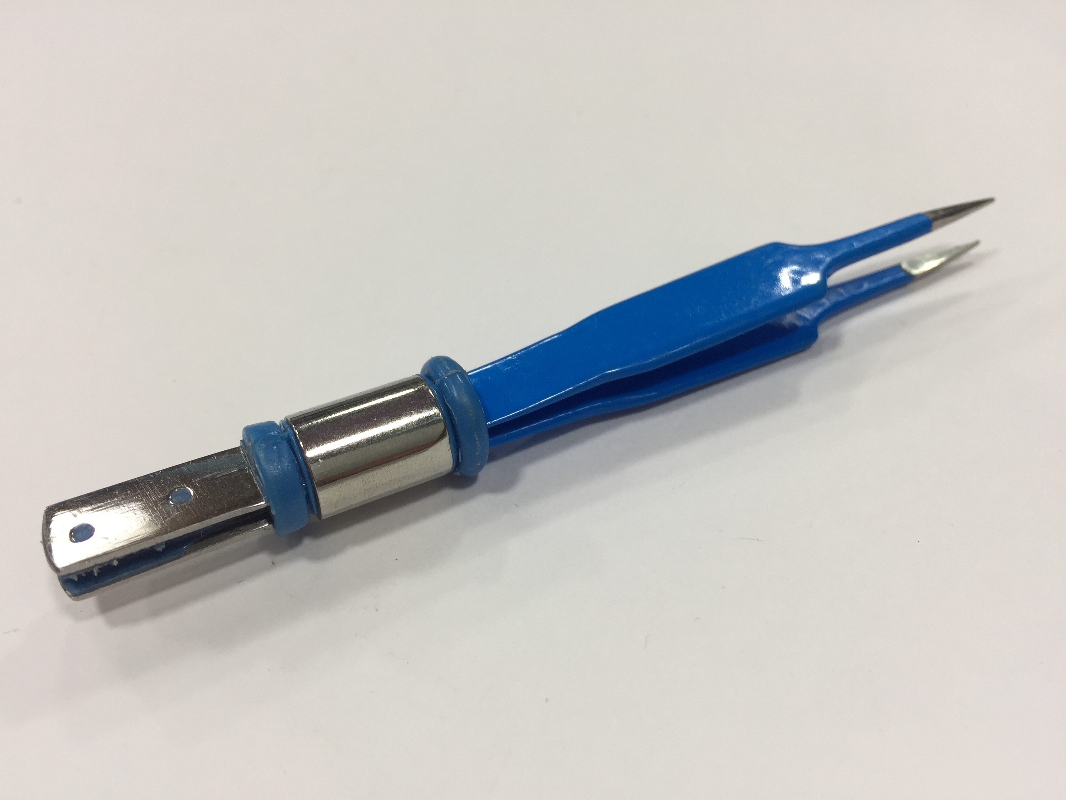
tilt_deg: -44.3
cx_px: 533
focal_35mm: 29
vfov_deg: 48.2
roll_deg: -0.2
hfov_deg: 61.7
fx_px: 893
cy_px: 400
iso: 32
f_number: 2.2
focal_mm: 4.15
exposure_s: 1/50
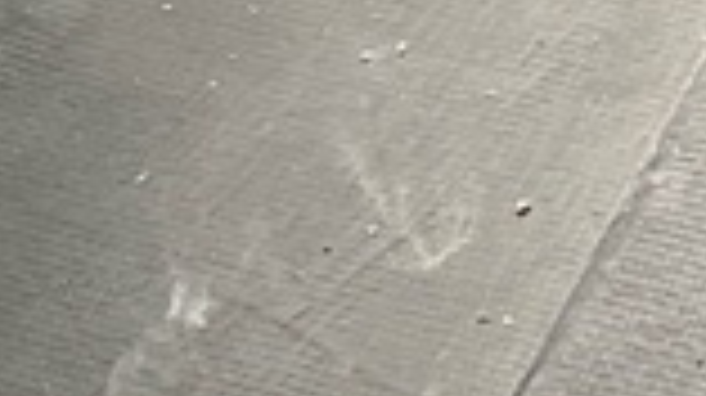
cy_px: -441
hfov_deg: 9.7
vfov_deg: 5.9
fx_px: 3760
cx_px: 1596
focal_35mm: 201
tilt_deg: -47.7
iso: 16
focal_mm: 3
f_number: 1.8
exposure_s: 1/149
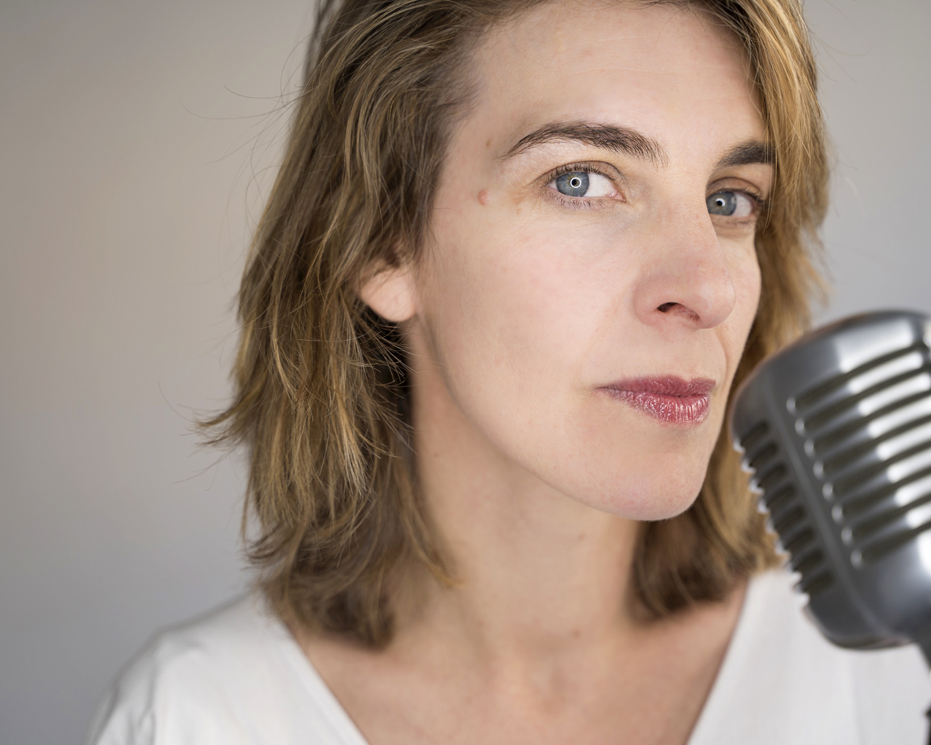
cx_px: 536
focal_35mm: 63
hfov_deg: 30.0
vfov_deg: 24.2
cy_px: 377
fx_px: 1736
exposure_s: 1/160
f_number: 2.8
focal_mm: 55
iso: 100
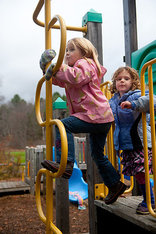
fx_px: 287
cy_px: 117
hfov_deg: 30.4
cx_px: 78
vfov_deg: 44.5
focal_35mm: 44
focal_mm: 44
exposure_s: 1/1250
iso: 400
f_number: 3.5
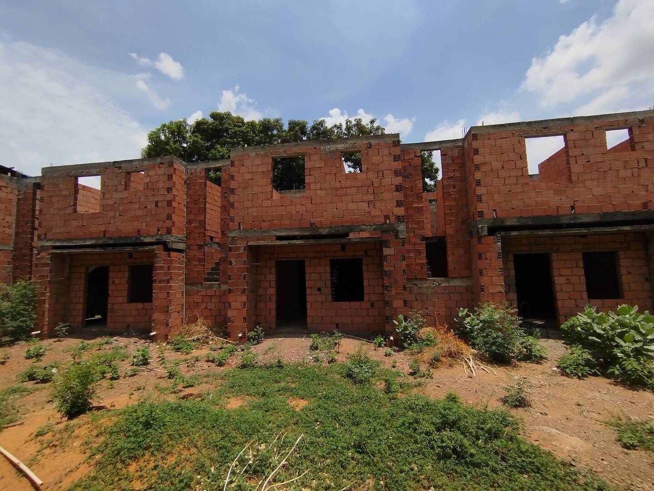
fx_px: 283
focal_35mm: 15
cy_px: 246
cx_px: 327
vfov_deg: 81.7
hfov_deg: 98.2
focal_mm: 1.65
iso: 50
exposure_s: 1/3402
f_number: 2.2
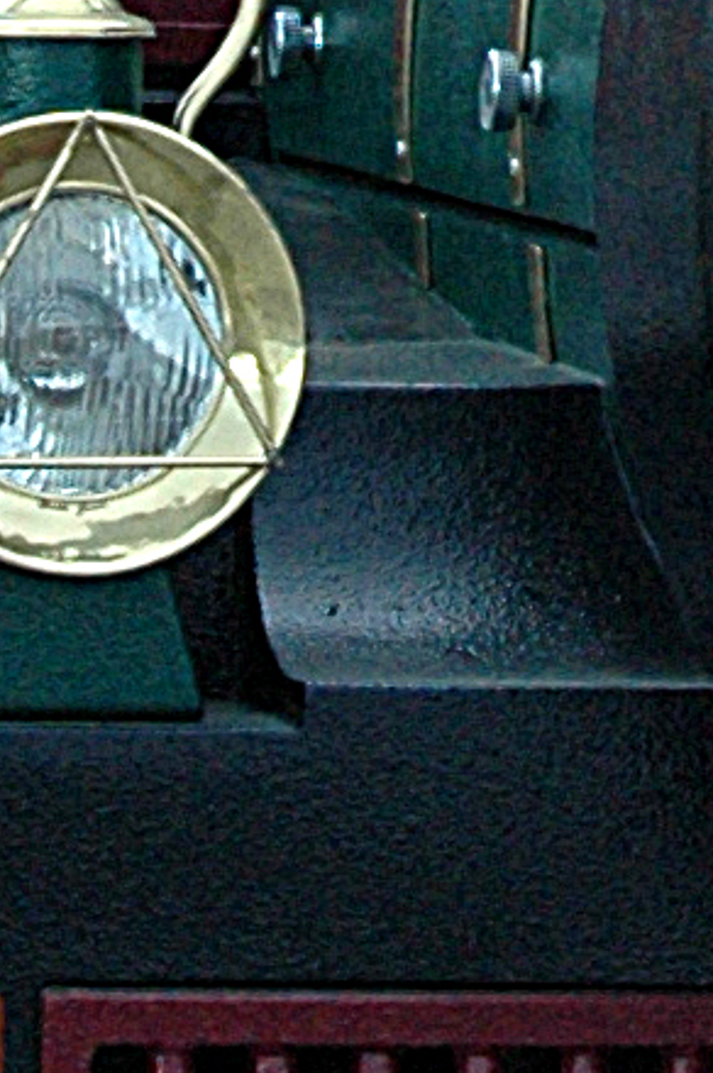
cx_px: 1021
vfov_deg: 4.9
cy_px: -1088
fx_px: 12228
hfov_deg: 3.3
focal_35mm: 411
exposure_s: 1/160
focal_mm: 40
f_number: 6.3
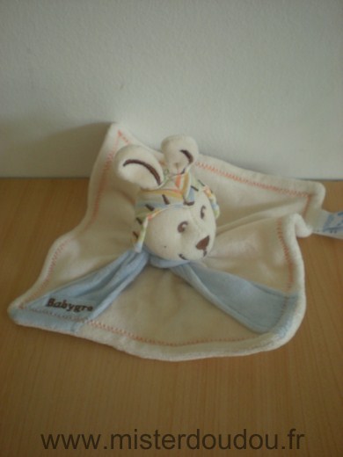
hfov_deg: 37.7
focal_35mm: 38
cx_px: 172
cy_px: 228
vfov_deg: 49.0
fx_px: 502
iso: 200
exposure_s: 1/21
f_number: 3.1
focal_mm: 6.3
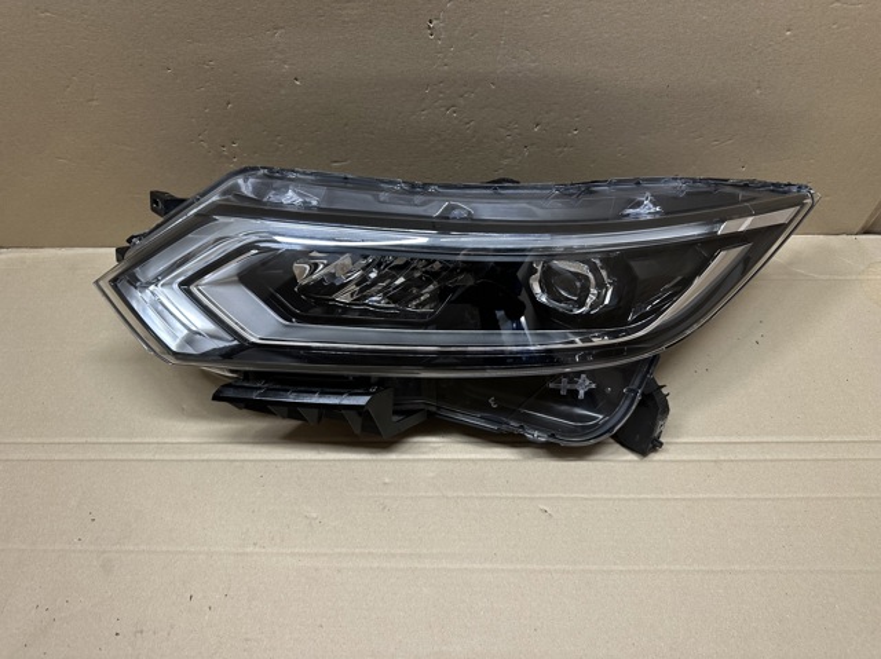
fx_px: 610
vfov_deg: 56.8
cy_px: 330
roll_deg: +2.4
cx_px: 440
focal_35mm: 24
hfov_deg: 71.6
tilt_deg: -44.6
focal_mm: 6.86
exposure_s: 1/50
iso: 160
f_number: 1.78
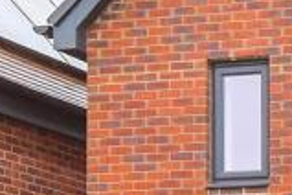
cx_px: 413
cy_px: 198
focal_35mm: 180
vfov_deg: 7.6
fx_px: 1460
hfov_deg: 11.1
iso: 500
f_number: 8
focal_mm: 19
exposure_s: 1/60
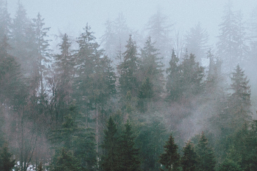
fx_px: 1492
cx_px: 301
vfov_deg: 6.5
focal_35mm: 209
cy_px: 105
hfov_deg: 9.7
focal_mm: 55
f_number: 4
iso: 200
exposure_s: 1/180
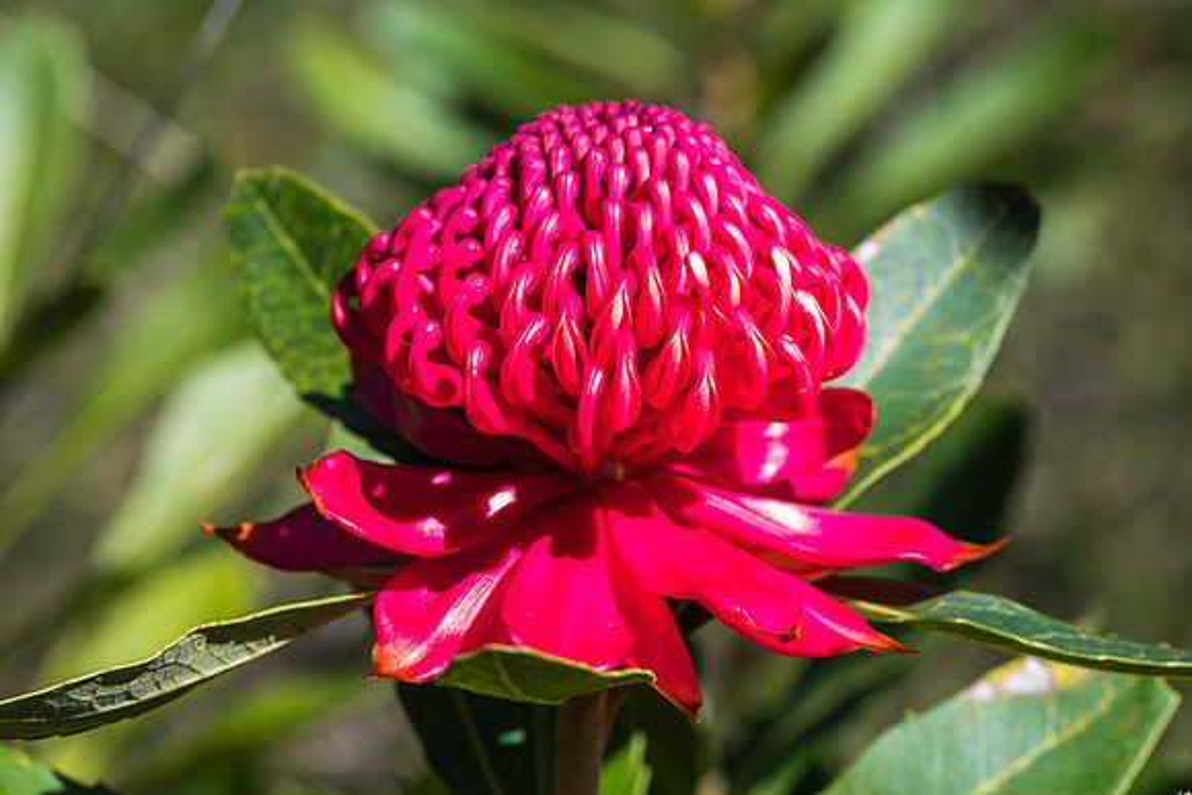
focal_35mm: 158
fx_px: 5216
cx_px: 596
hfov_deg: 13.0
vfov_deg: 8.7
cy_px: 398
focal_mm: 105
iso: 64
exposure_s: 1/80
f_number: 8
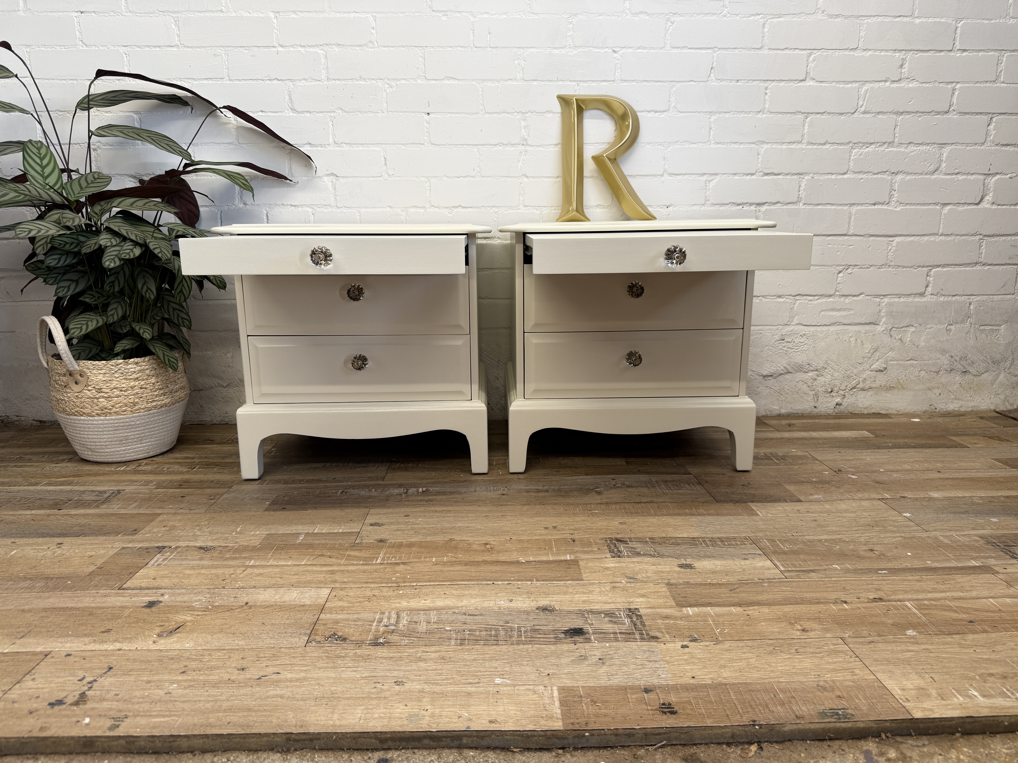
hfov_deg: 71.6
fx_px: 706
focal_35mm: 24
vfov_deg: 56.8
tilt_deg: -10.4
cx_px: 509
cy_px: 382
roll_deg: -0.2
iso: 64
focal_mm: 6.76
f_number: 1.78
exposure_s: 1/121
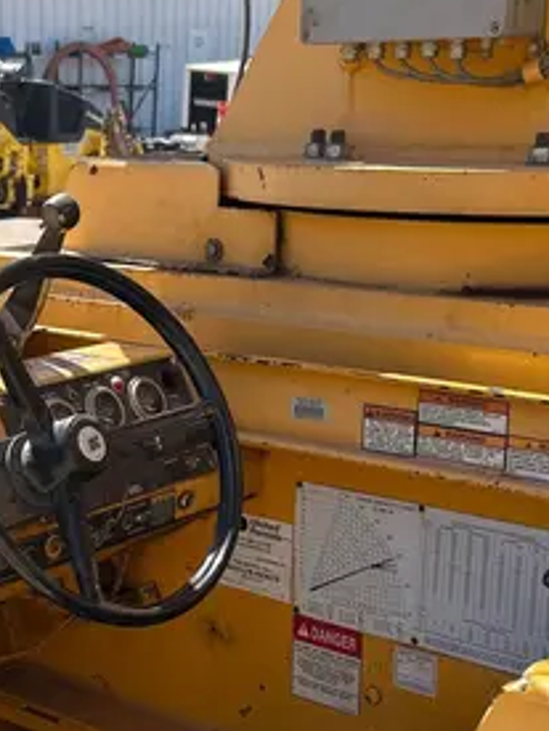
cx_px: 88
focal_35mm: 69
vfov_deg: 27.9
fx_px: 1459
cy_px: 520
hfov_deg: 21.0
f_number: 1.5
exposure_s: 1/1488
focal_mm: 5.7
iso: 50
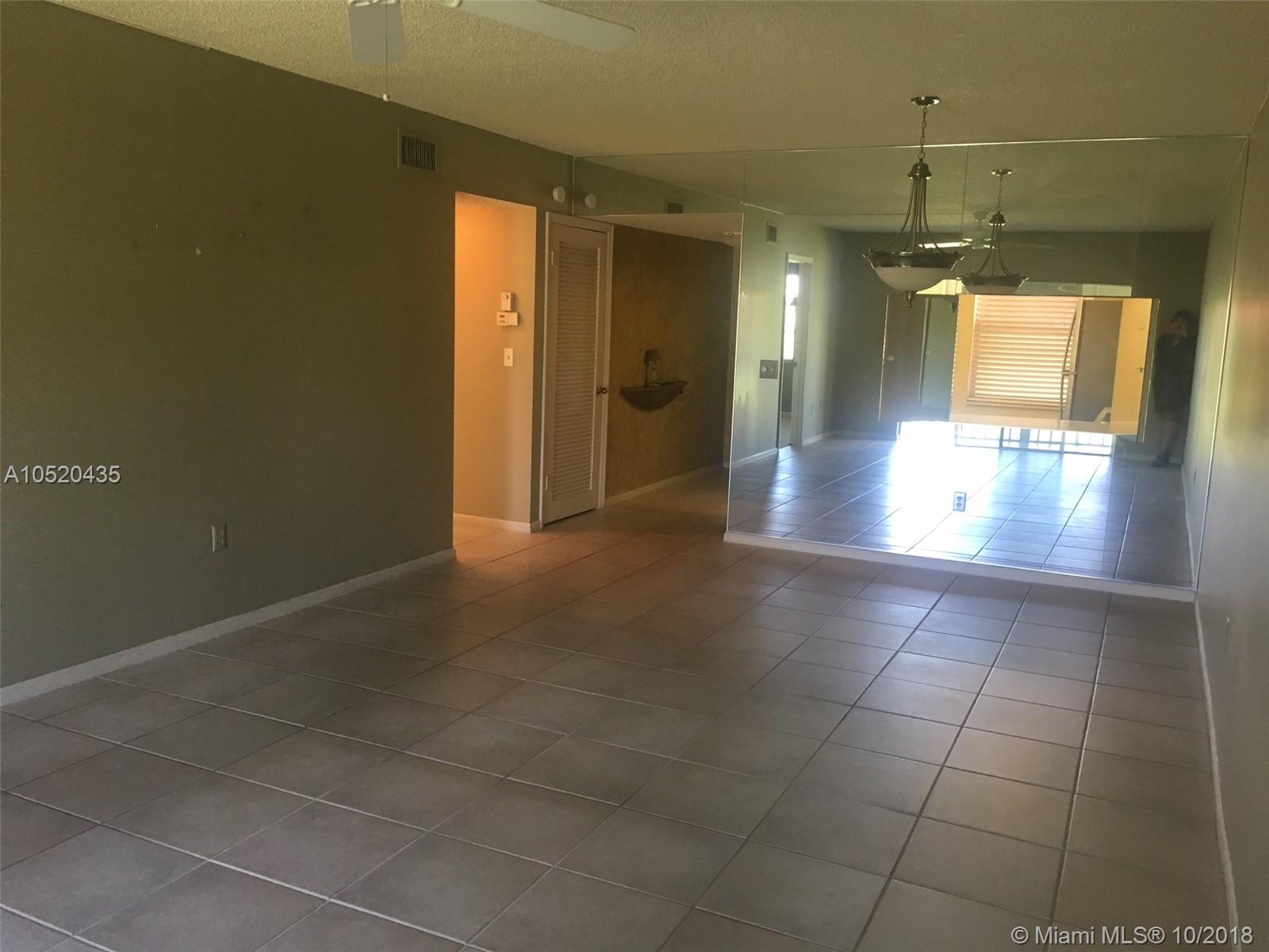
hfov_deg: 61.7
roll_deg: -0.9
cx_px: 634
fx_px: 1063
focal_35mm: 29
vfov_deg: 48.2
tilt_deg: -9.2
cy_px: 476
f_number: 2.2
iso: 80
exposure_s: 1/30
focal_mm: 4.15
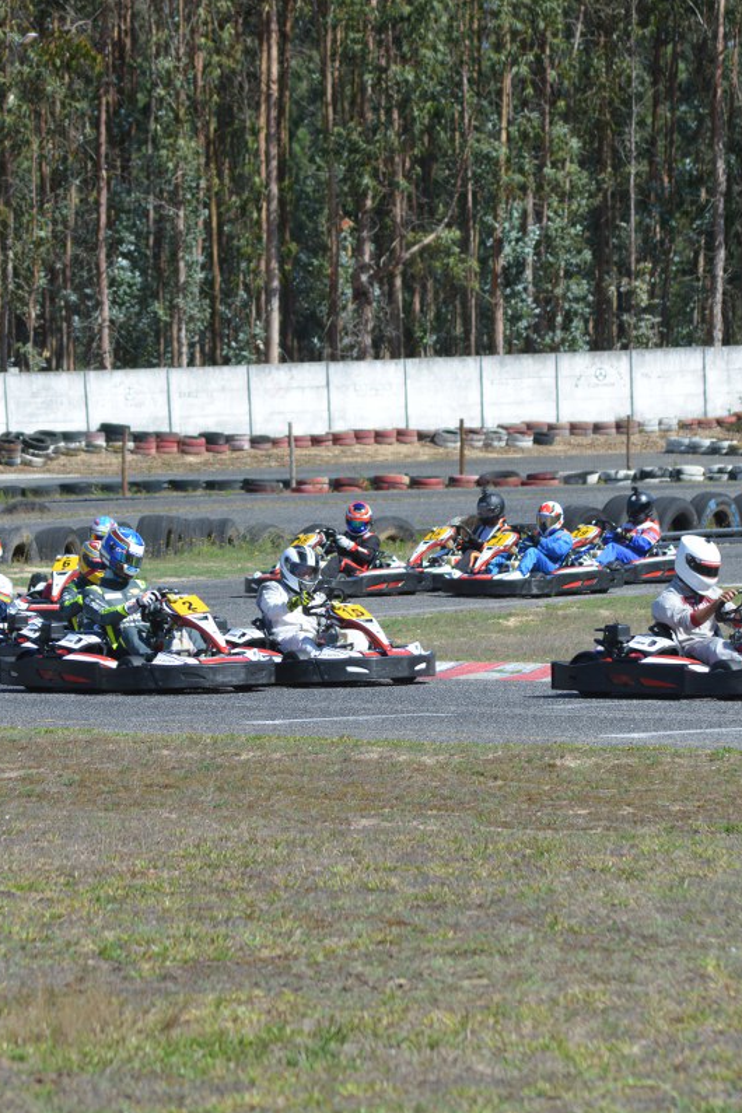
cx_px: 421
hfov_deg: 6.2
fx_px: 6863
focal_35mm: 222
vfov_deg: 9.3
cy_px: 557
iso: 400
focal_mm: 98
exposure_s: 1/1600
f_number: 6.3
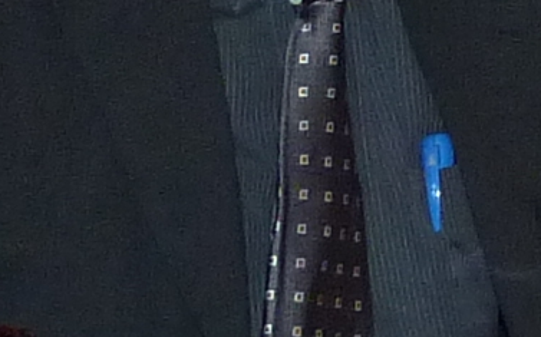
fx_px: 3227
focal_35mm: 219
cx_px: 1105
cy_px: -518
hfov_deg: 9.0
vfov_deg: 5.7
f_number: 3.3
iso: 200
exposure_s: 1/30
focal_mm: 4.1
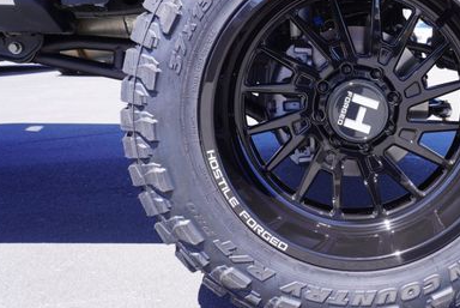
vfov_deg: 33.2
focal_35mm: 40
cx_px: 347
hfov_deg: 46.6
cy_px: 105
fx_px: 512
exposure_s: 1/100
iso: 100
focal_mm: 16
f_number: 6.3
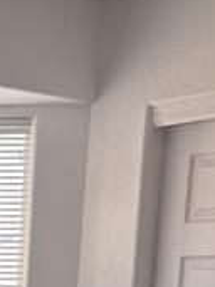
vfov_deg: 14.9
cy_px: 498
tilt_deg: -11.7
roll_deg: -1.4
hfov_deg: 11.7
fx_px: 970
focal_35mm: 117
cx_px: -165
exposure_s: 1/220
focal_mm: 5.96
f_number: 1.6
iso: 64
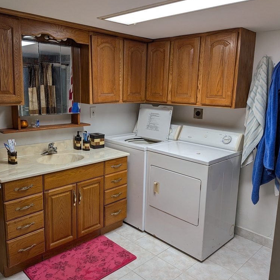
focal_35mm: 29
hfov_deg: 55.6
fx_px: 265
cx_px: 129
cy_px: 138
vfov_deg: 55.6
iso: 33
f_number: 1.7
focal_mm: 4.53
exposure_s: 1/40
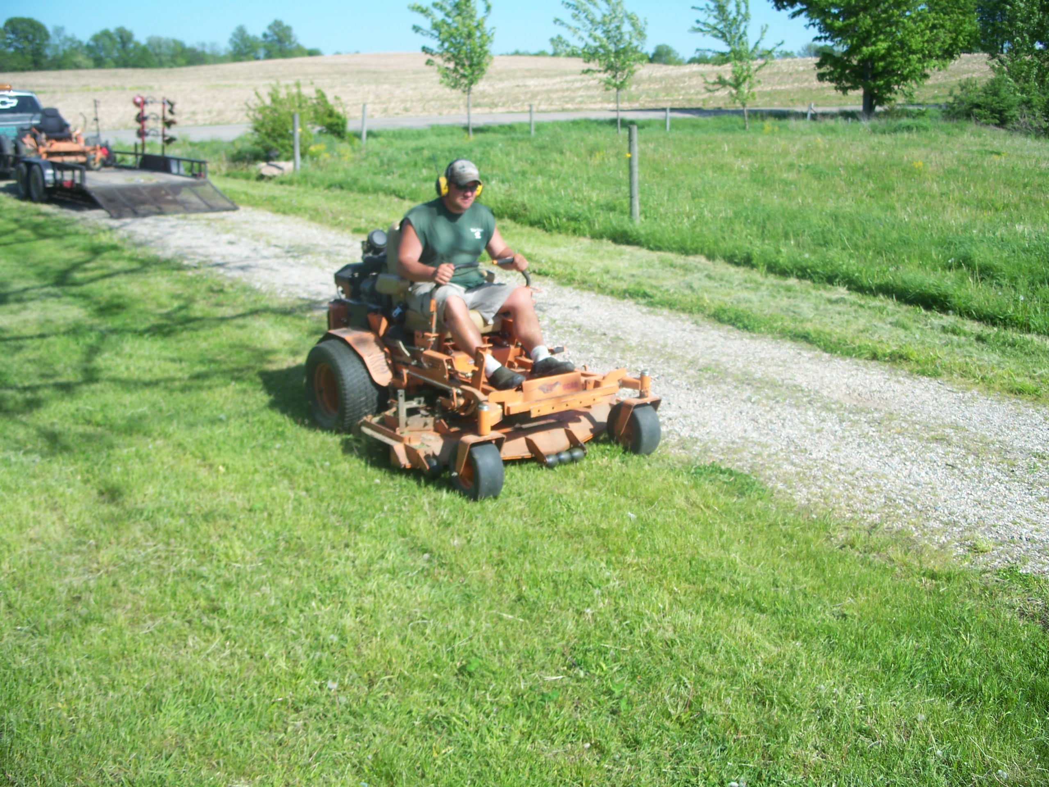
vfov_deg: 38.7
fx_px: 1121
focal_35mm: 37
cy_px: 394
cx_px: 524
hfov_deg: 50.1
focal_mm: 7.8
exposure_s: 1/640
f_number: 2.8
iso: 64
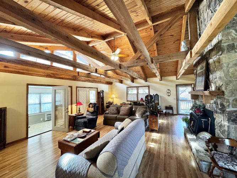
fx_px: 96
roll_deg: +1.2
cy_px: 89
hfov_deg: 102.1
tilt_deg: +2.2
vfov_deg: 85.7
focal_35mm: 14
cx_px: 118
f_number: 2.2
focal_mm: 2.22
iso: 320
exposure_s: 1/60
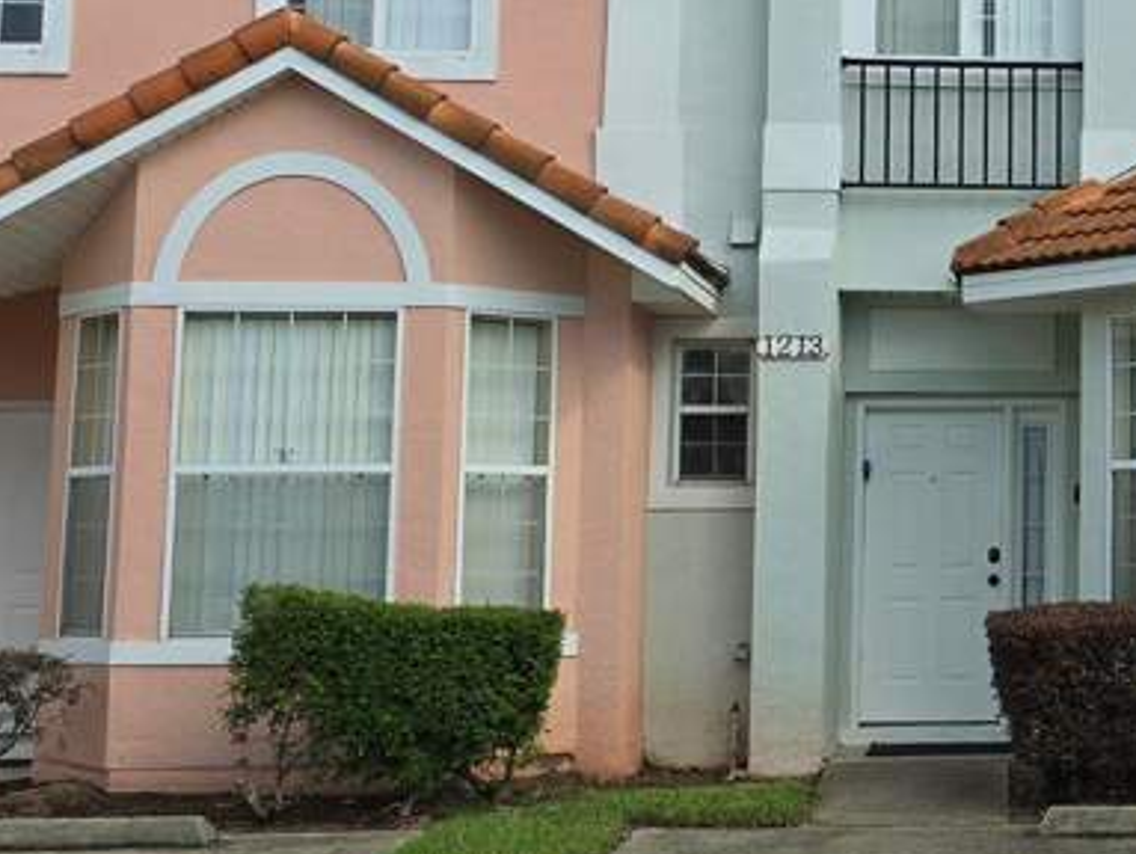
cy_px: 178
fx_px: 1577
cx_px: 988
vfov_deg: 29.7
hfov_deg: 37.4
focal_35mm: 48
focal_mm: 6.3
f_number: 1.7
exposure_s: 1/588
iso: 12
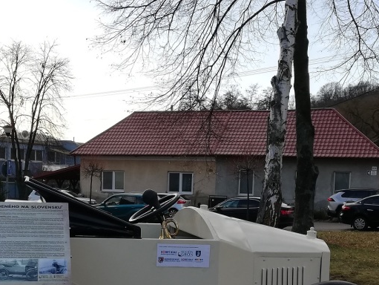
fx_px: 668
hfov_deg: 31.6
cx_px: 150
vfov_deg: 23.6
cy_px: 239
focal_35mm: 61
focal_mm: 3.81
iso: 50
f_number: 2.2
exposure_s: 1/553
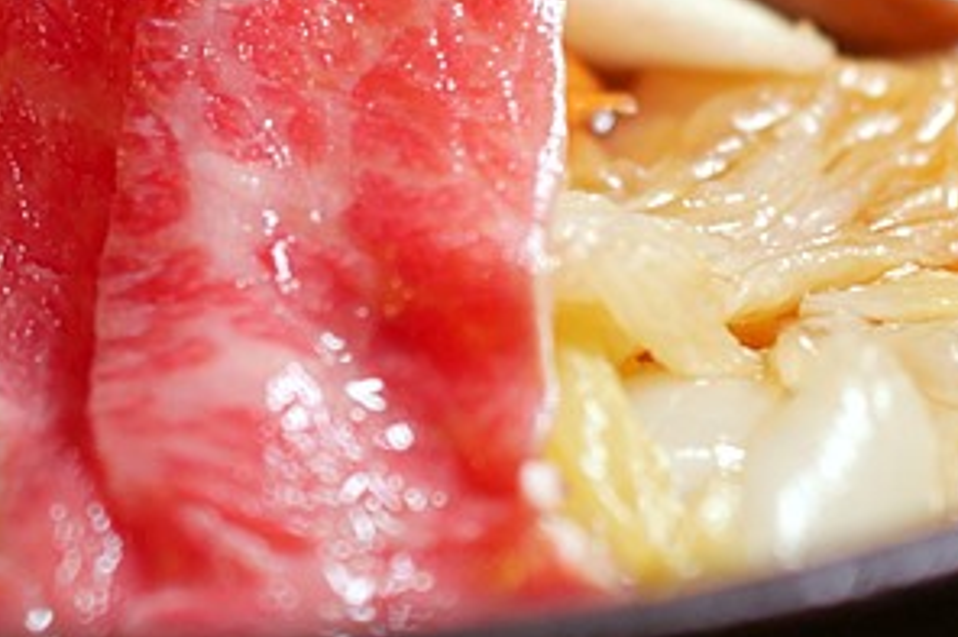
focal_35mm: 176
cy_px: -105
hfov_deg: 11.6
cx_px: 191
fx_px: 4681
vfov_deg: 7.7
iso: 200
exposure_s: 1/100
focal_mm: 25
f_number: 1.8
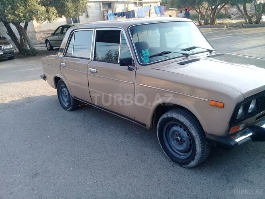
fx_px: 237
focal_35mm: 31
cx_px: 132
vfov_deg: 45.4
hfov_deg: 58.4
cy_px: 100
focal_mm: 3.3
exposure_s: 1/176
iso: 64
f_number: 2.2
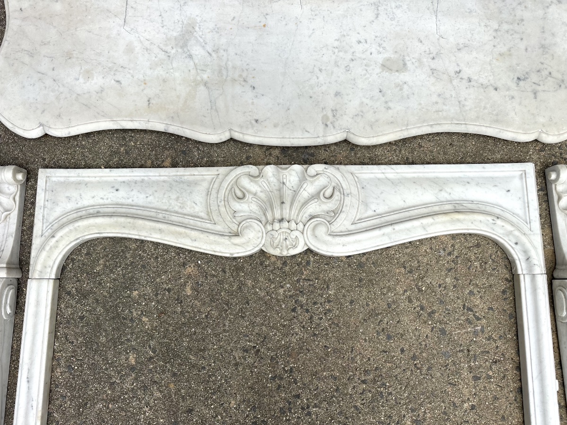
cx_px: 284
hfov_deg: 71.6
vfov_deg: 56.8
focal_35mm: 24
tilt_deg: -80.7
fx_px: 393
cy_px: 212
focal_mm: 6.86
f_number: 1.78
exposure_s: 1/6211
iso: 80
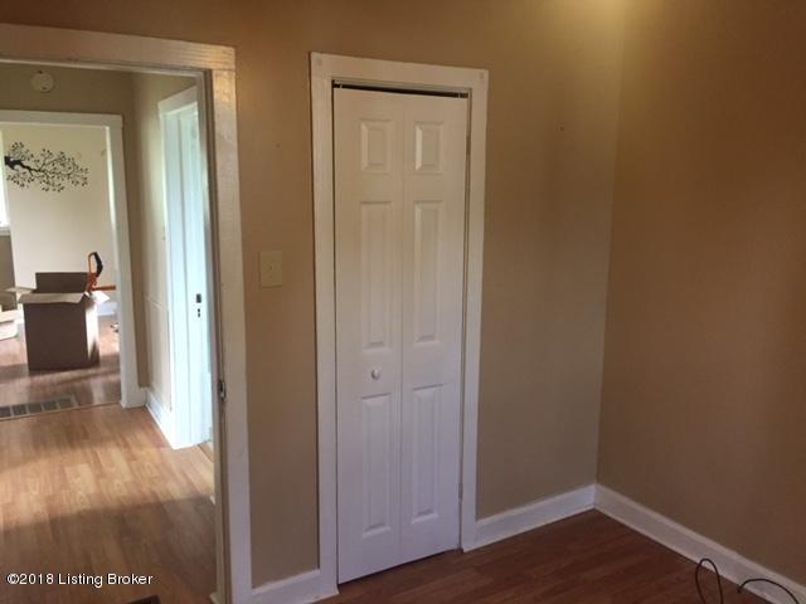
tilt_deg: -9.7
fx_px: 675
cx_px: 403
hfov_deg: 61.7
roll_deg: -1.6
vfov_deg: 48.2
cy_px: 302
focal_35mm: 29
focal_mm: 4.15
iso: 160
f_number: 2.2
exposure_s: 1/30
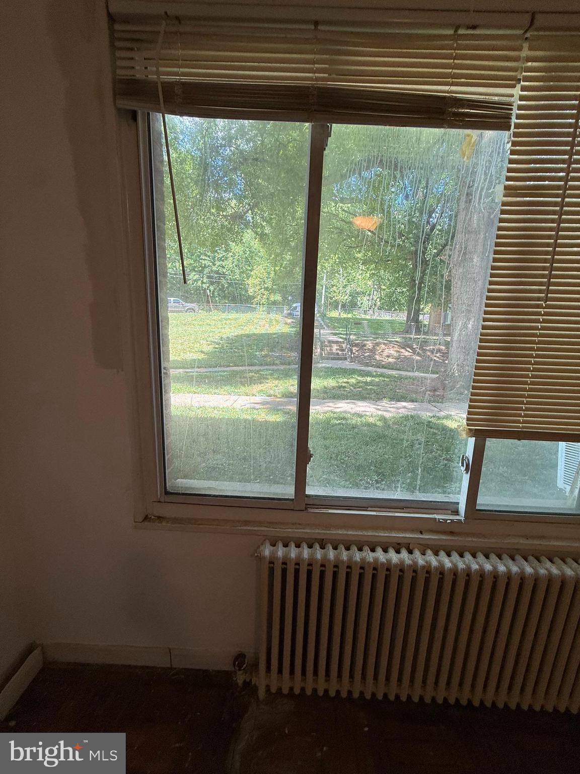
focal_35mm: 14
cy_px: 387
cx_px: 290
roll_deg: -1.5
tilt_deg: -10.7
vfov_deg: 102.1
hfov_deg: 85.7
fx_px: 313
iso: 64
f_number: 2.2
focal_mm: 2.22
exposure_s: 1/120
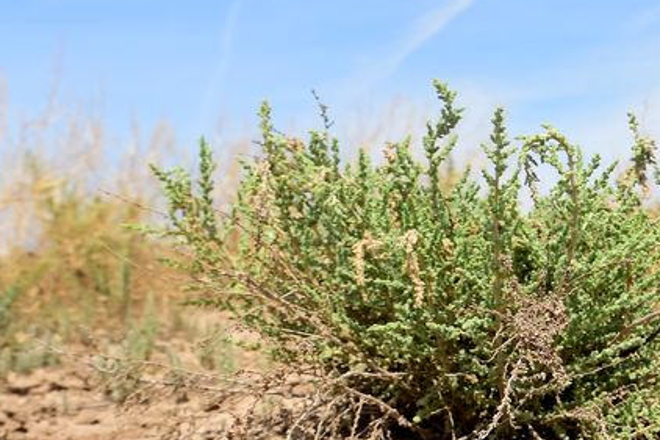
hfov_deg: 22.9
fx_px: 1551
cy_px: 658
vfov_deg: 15.0
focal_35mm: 85
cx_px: 682
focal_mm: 17
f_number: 8
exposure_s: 1/250
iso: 100
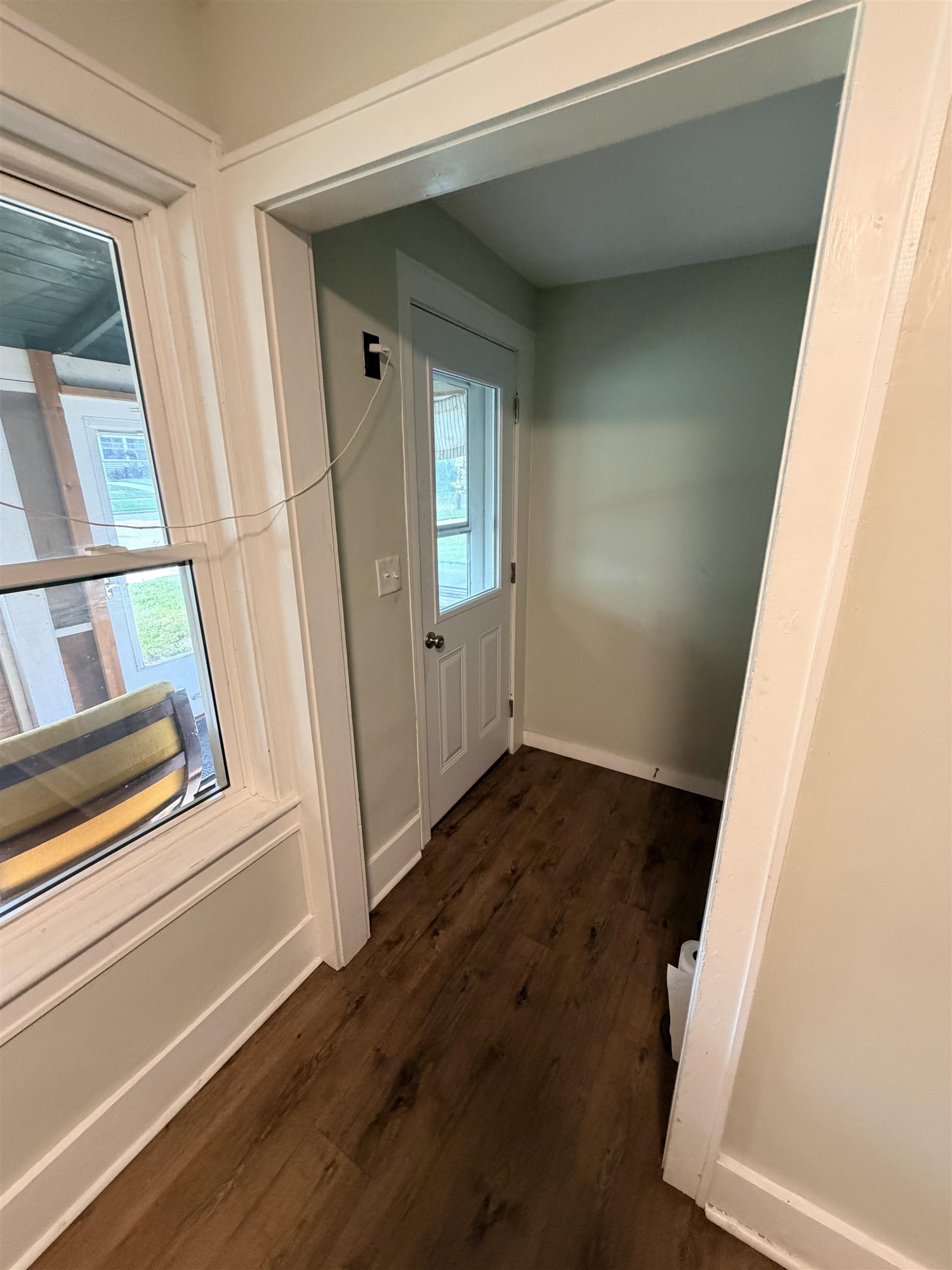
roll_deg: +0.4
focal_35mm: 14
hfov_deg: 85.7
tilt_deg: -16.4
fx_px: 513
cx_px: 476
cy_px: 635
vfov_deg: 102.1
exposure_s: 1/60
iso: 320
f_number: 2.2
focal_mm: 2.22
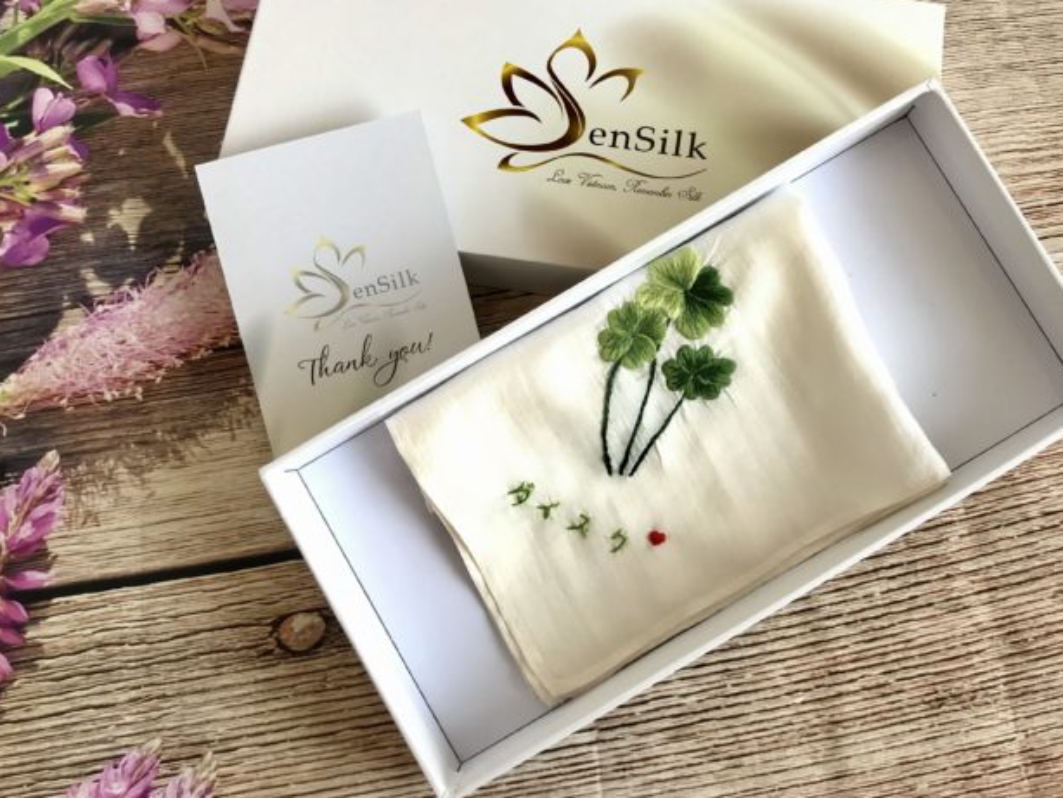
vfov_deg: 40.6
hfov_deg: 52.4
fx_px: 1075
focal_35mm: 35
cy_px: 341
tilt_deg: -73.7
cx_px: 602
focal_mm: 3.99
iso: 20
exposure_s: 1/101
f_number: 1.8
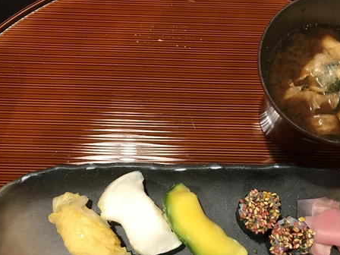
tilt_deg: -76.0
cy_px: 151
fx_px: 344
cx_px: 203
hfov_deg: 52.3
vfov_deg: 40.5
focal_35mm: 35
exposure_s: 1/9
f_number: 1.8
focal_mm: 3.99
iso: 100
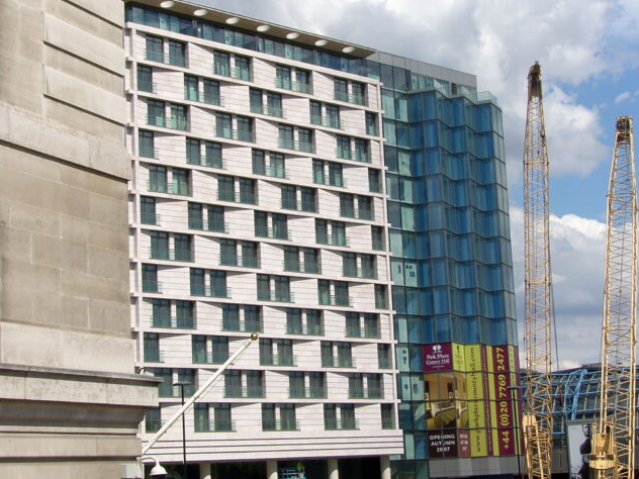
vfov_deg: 18.2
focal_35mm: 81
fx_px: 1495
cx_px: 337
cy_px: 219
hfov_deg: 24.1
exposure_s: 1/400
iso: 50
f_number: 7.1
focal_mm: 12.9
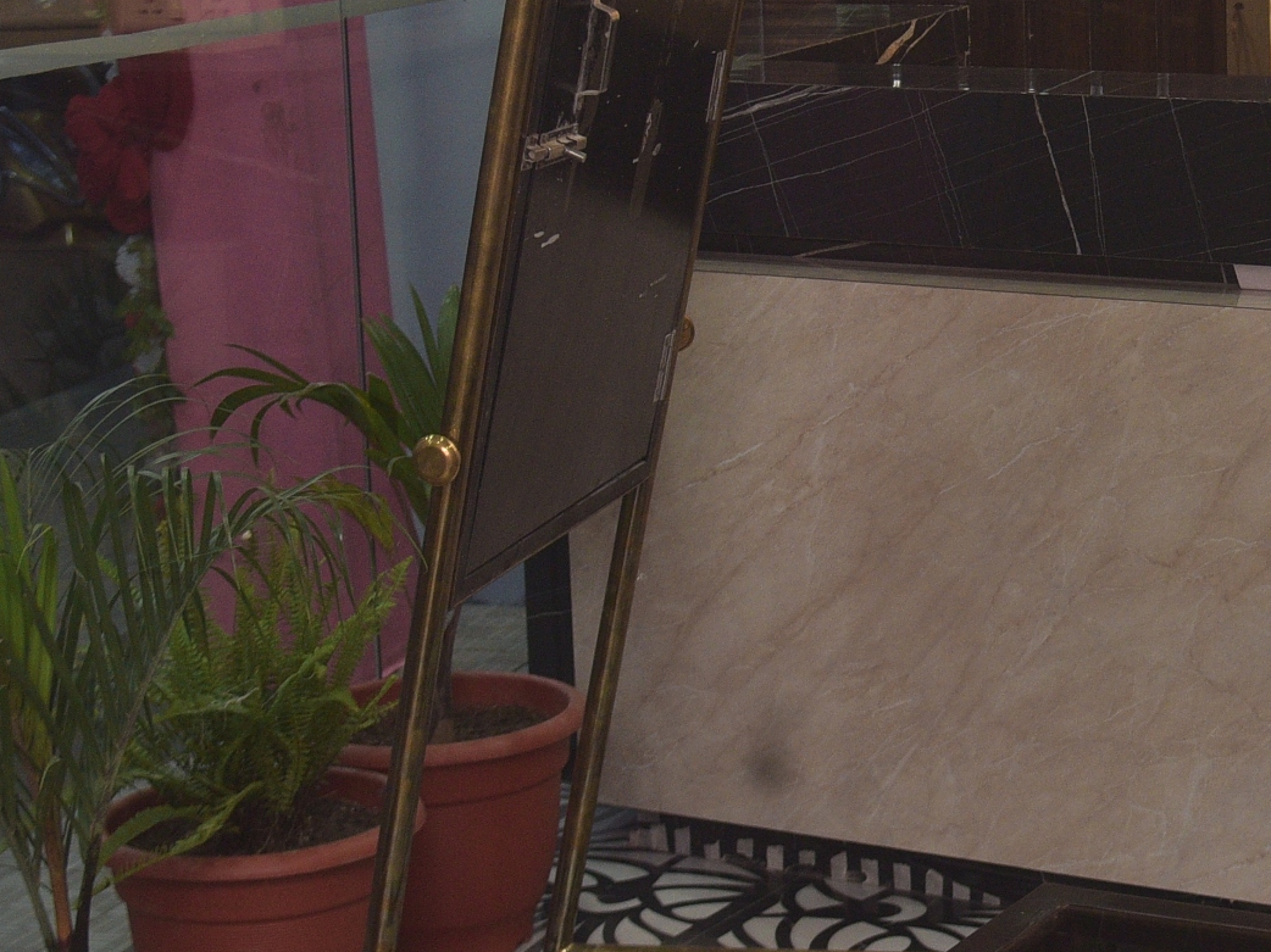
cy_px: 223
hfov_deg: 19.1
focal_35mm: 100
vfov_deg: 14.7
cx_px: 1259
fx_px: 3671
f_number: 4
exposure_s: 1/160
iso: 640
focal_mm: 30
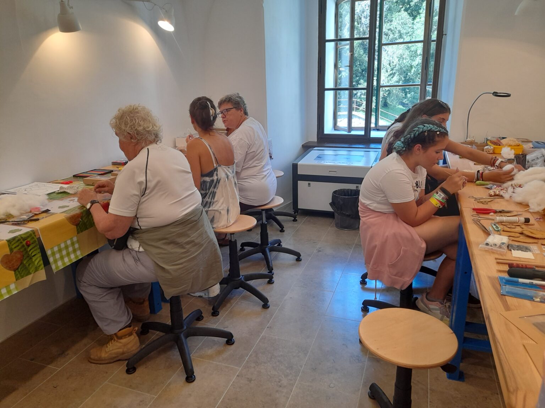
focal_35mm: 25
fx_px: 394
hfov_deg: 69.4
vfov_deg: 54.9
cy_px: 204
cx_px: 272
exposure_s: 1/50
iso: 100
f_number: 2
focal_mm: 4.6
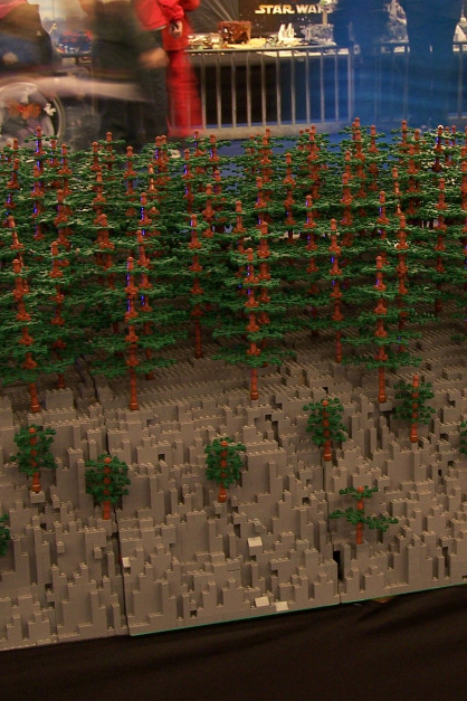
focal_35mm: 73
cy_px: 345
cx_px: 408
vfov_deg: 27.7
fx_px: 1420
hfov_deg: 18.4
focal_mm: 7.1
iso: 80
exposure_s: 1/2
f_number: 2.9
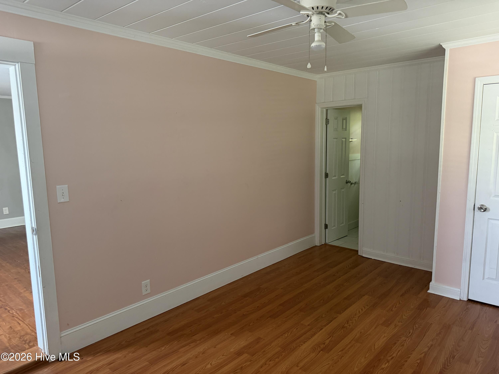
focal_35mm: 24
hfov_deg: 71.6
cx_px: 250
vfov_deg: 56.8
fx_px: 346
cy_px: 187
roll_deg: +1.9
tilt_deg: -8.8
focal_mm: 6.76
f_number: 1.78
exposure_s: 1/60
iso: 400
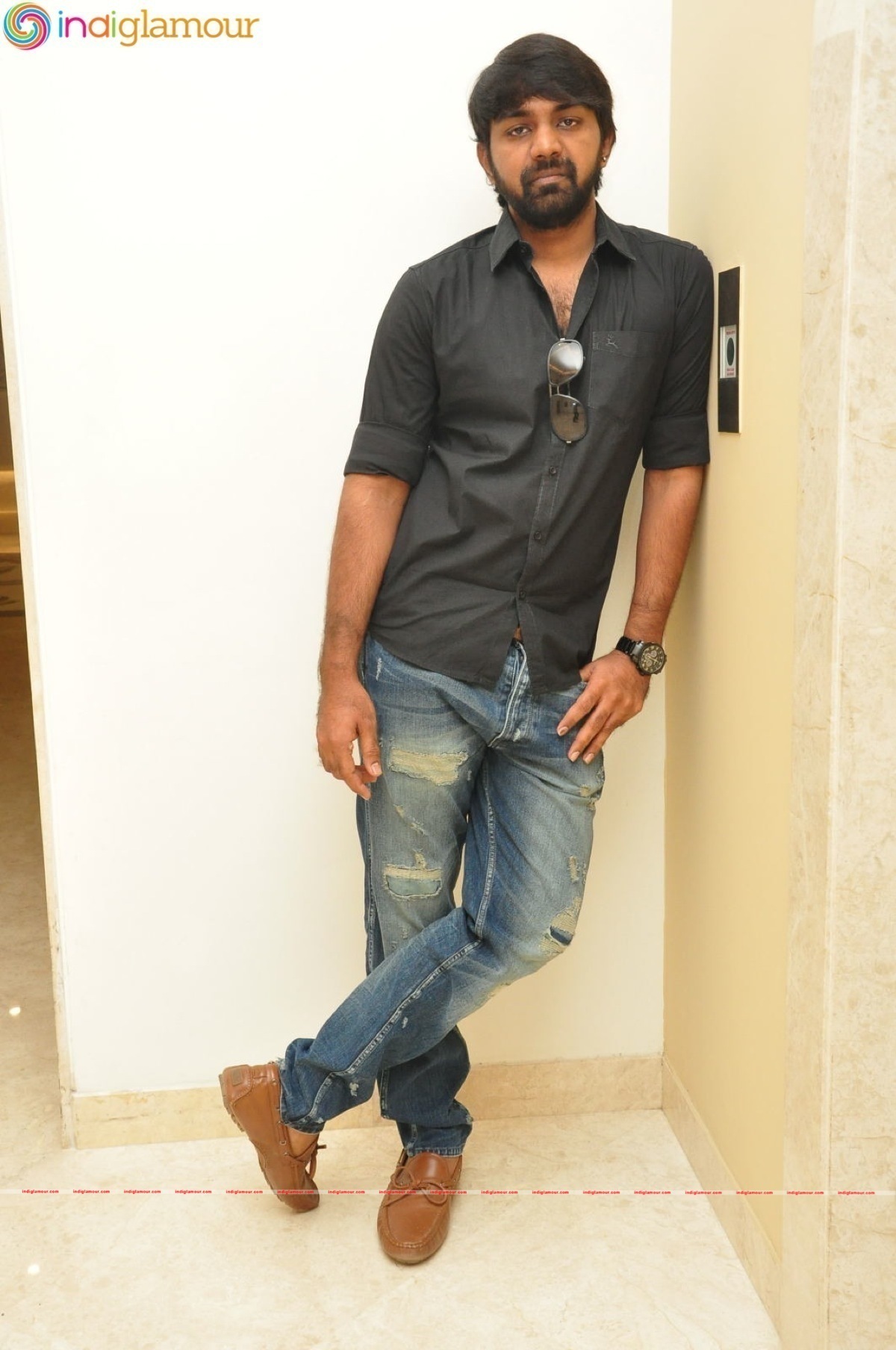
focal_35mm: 42
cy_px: 675
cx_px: 448
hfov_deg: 31.8
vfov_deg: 46.5
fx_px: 1573
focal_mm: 28
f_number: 7.1
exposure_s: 1/125
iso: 1600
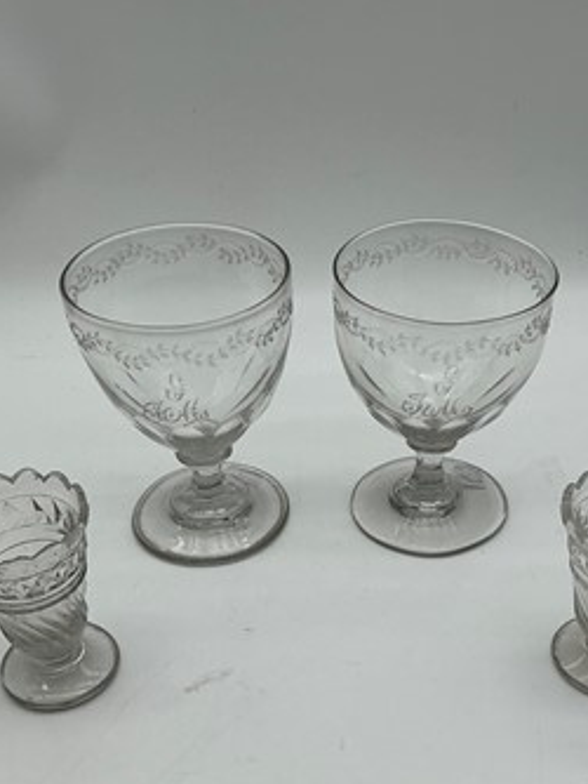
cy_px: 513
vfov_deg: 44.2
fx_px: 951
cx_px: 352
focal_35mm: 42
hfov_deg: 34.3
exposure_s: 1/781
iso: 25
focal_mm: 3
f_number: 1.8
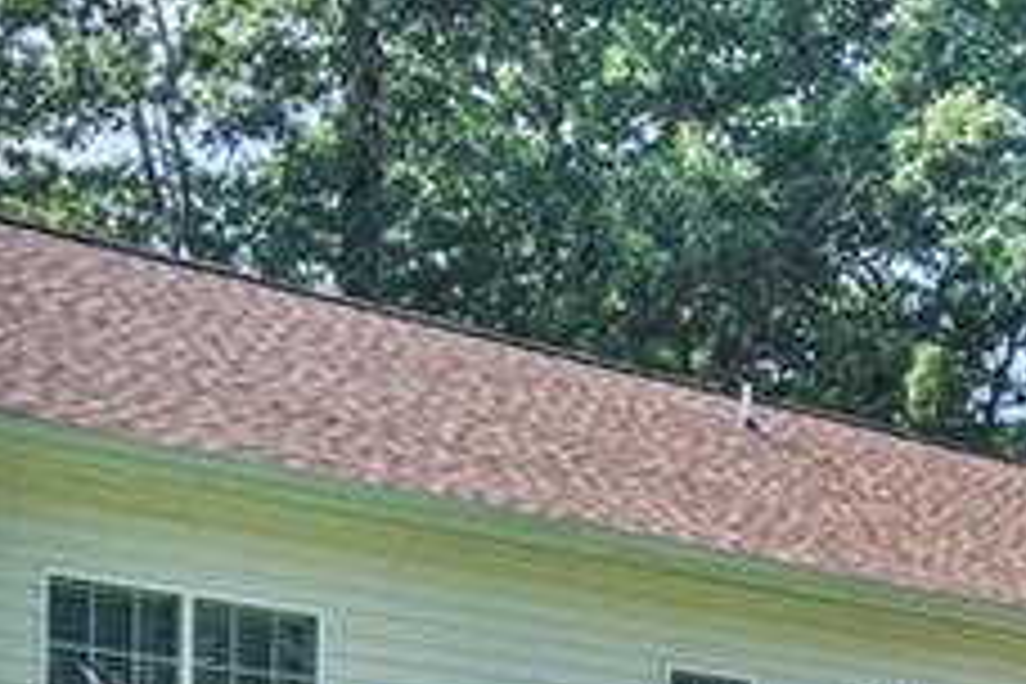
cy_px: 1064
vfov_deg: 10.5
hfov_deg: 15.8
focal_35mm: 126
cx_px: 1107
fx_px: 3591
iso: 1600
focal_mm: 28
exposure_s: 1/500
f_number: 11
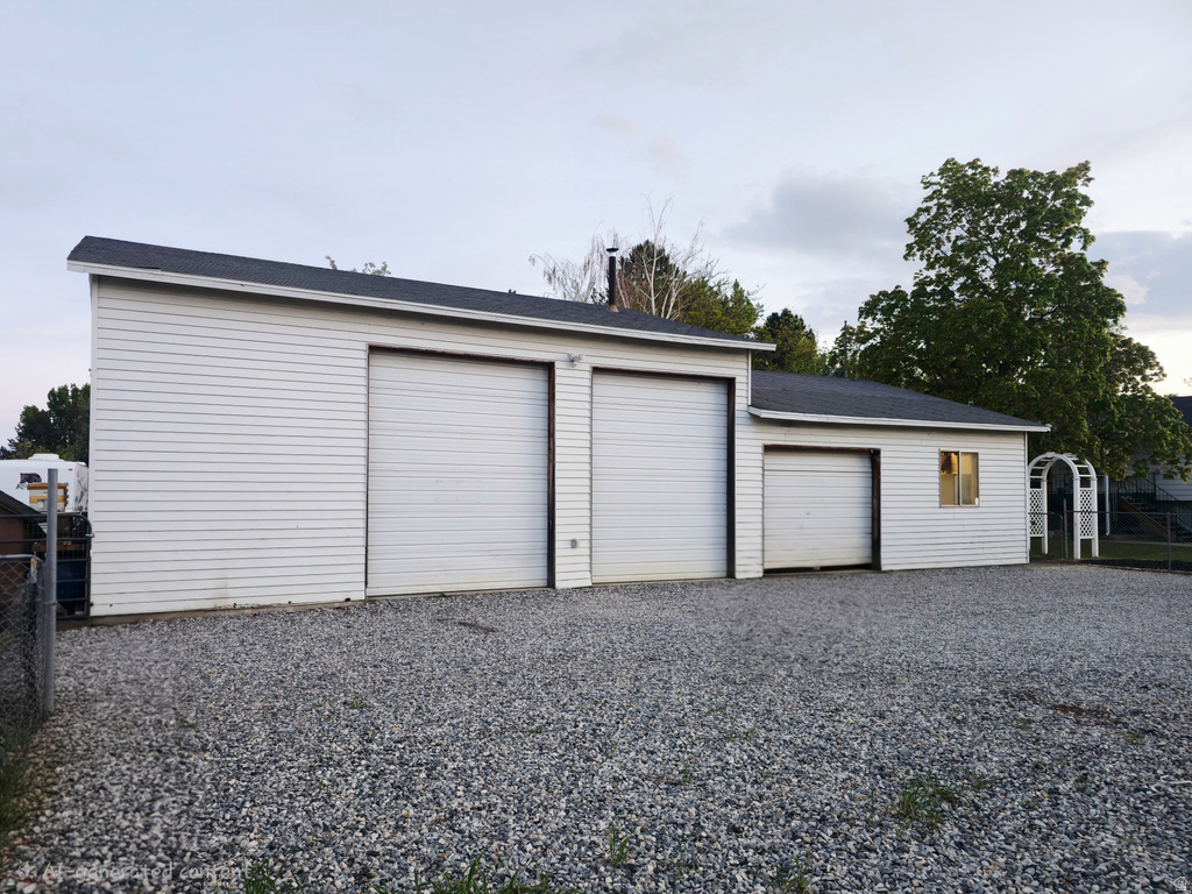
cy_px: 447
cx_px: 596
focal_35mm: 23
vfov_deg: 58.9
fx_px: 792
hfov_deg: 73.9
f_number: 1.7
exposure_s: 1/60.2
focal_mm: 6.3
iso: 100
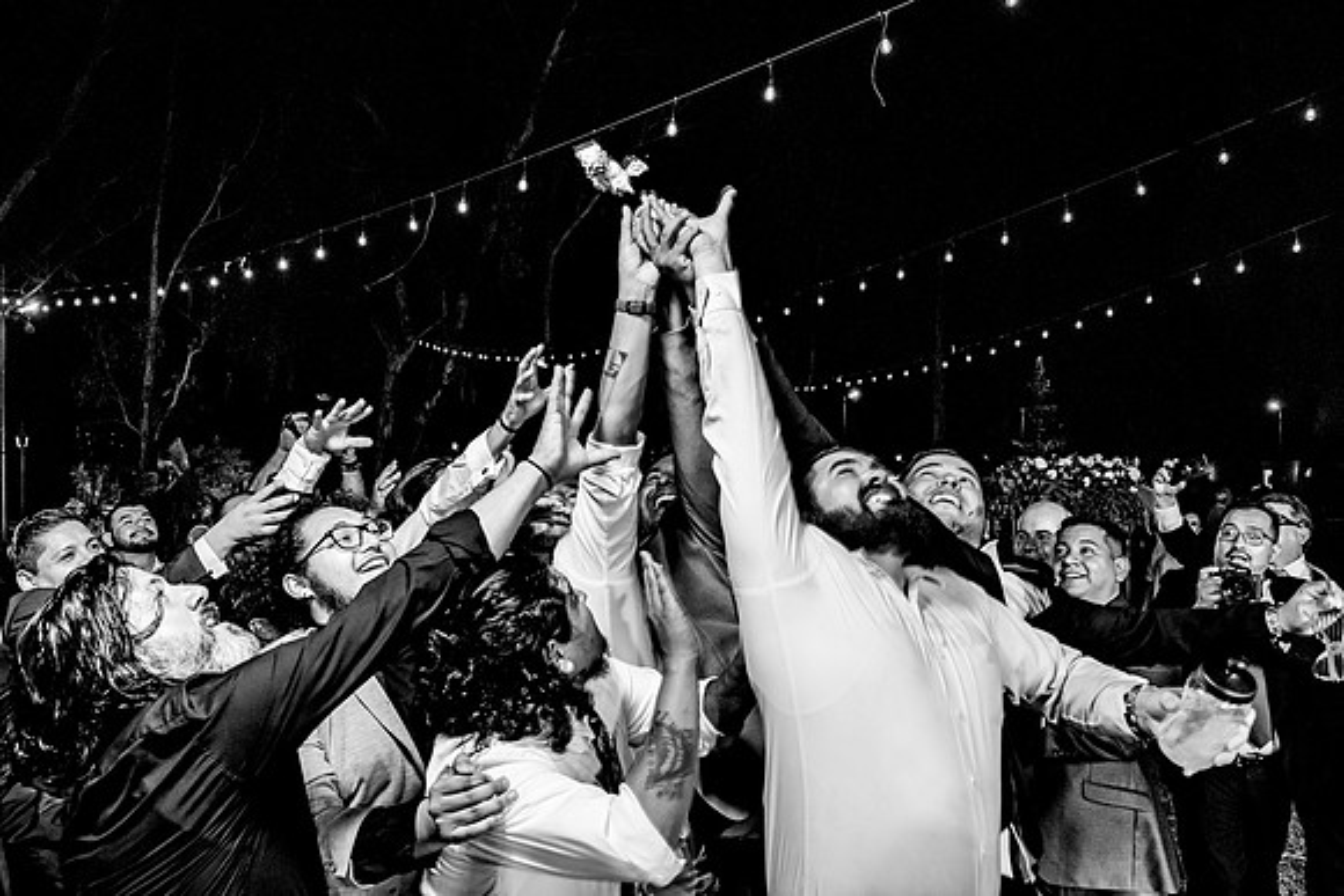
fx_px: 945
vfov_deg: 50.8
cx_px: 662
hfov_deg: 70.8
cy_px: 442
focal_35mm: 25
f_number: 8
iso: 2000
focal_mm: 24
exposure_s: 1/160
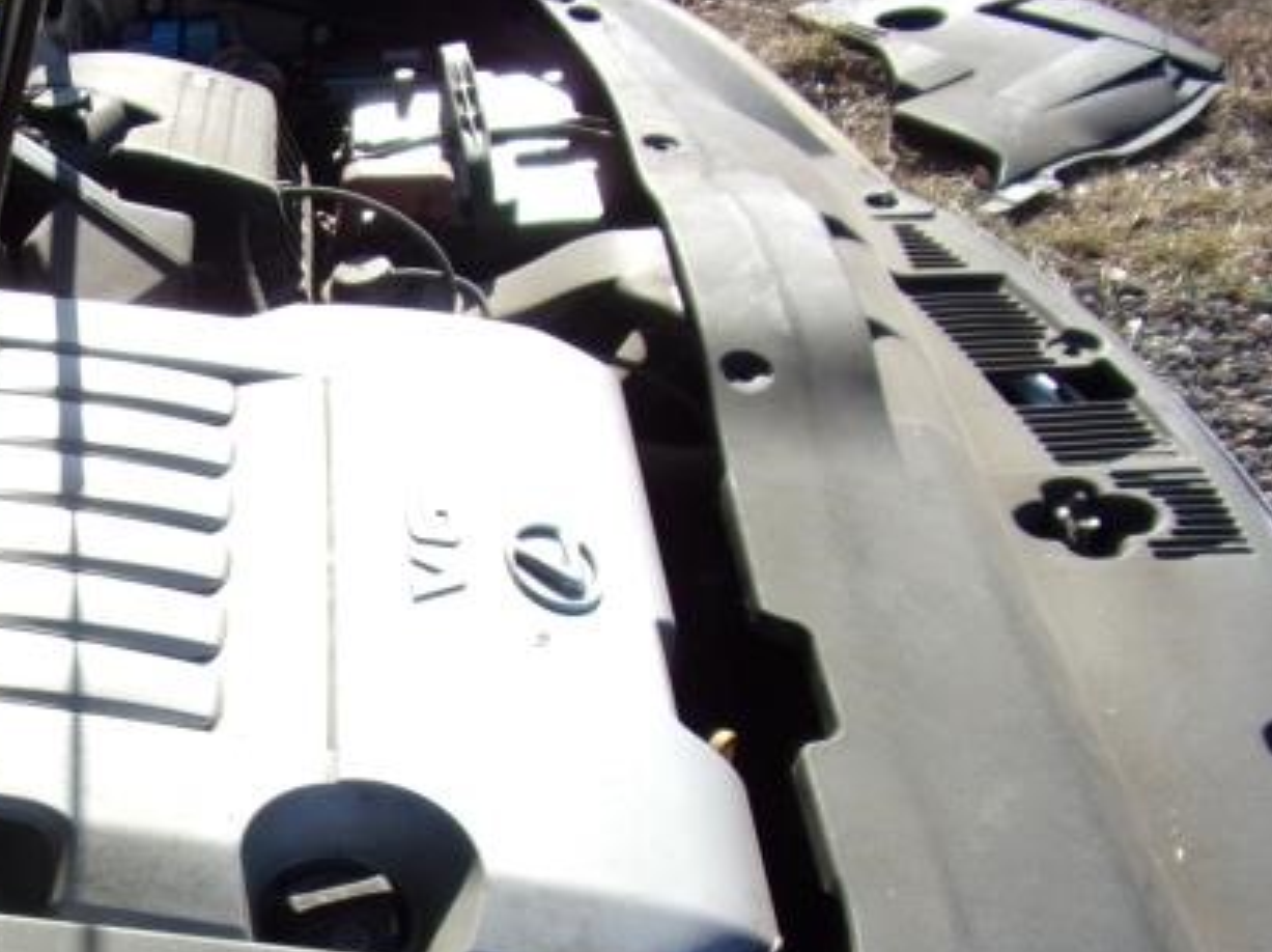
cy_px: 772
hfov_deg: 37.5
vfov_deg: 30.1
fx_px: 1726
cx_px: 103
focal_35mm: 47
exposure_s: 1/640
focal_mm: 4.3
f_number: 3.3
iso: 80
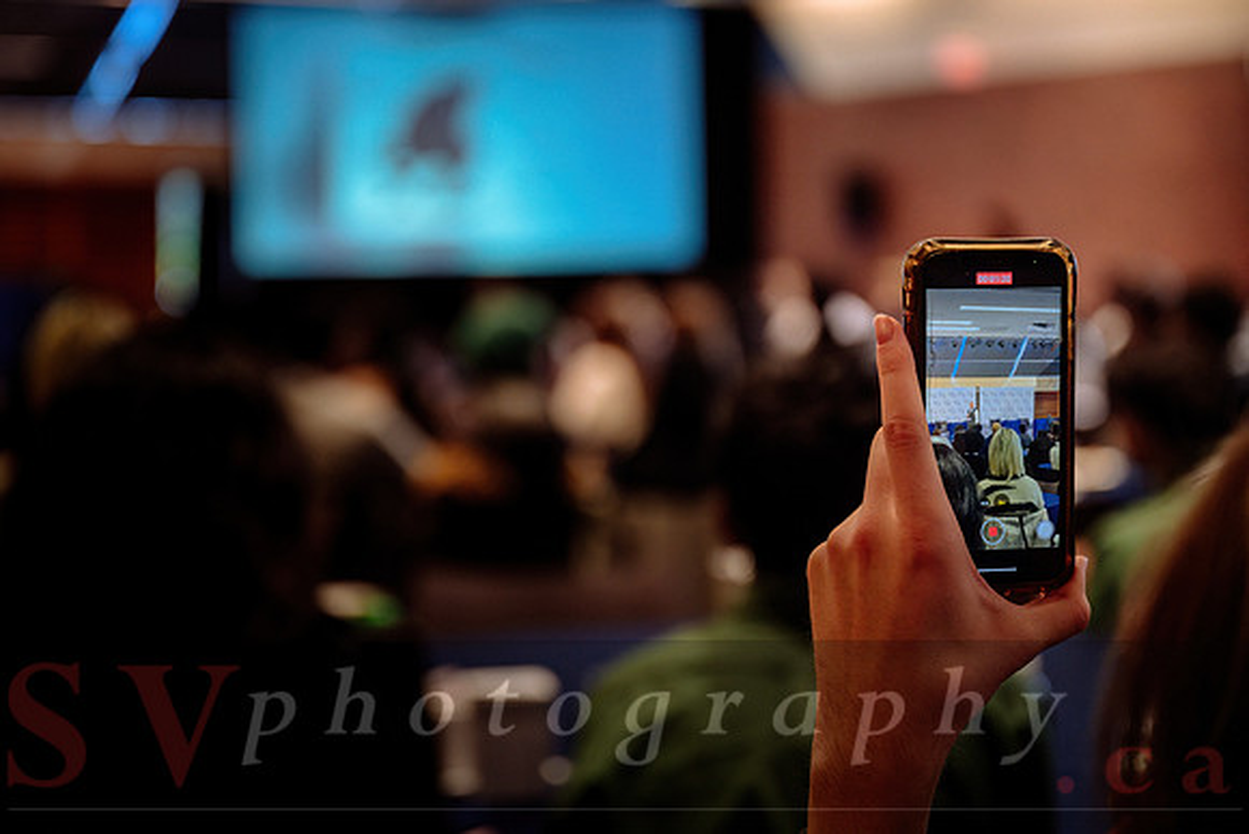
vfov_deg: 17.5
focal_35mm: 78
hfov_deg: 26.0
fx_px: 2703
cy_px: 370
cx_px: 554
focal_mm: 70
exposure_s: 1/200
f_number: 2.8
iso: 800
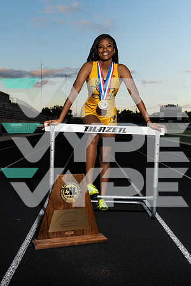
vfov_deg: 48.5
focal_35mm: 40
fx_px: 318
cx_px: 96
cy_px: 143
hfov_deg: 33.4
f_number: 8
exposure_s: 1/250
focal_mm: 40
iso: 250
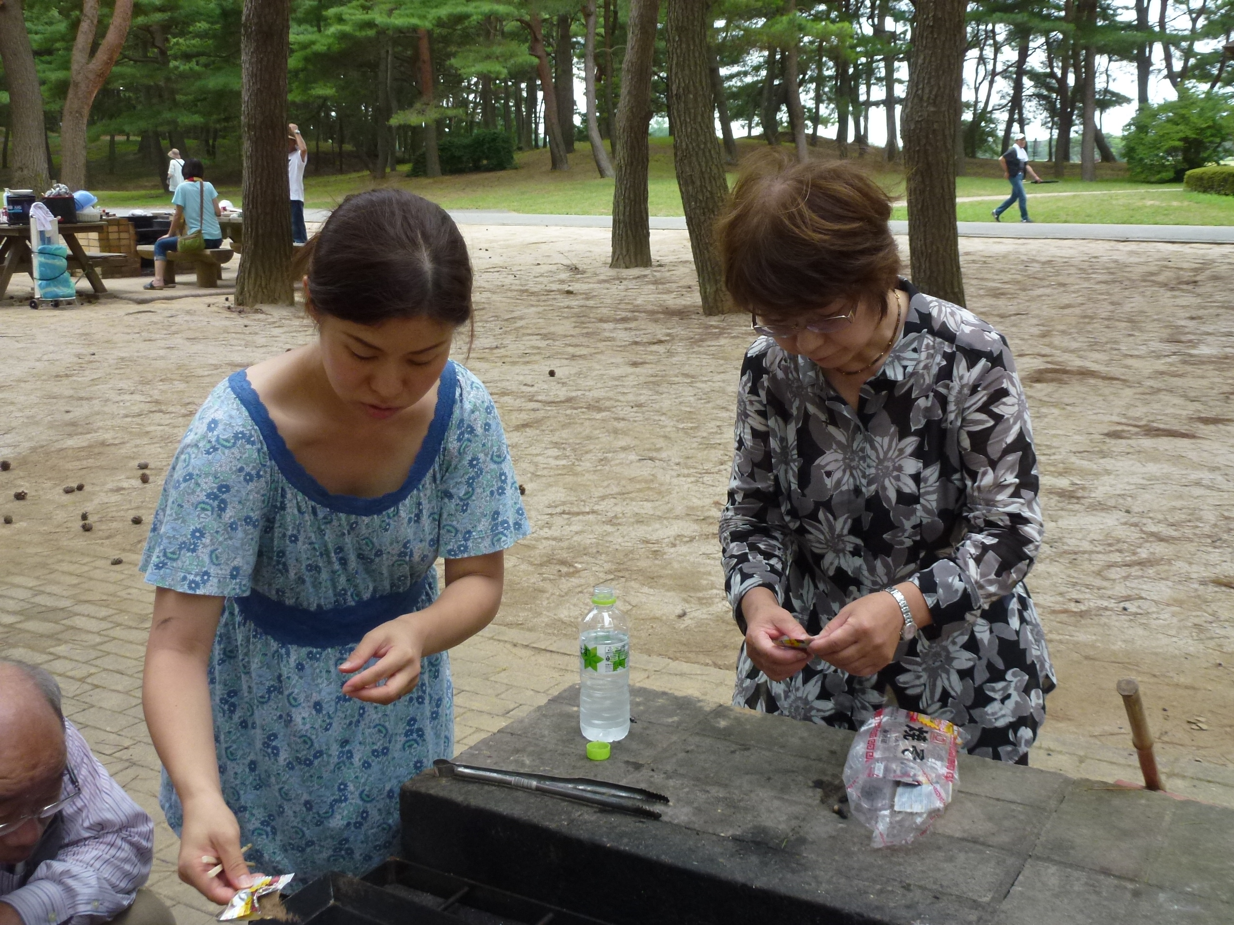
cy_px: 462
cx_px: 617
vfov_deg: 39.7
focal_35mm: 36
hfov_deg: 51.4
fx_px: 1283
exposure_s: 1/250
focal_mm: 6.4
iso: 200
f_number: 3.7
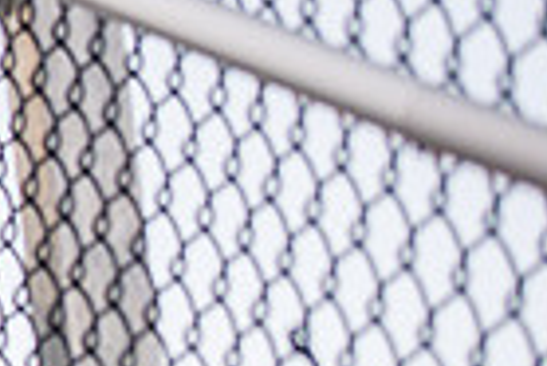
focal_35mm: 319
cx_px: -670
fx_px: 4852
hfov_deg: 6.2
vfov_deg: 4.3
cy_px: 12
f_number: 3.5
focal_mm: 70
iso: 200
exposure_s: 1/800
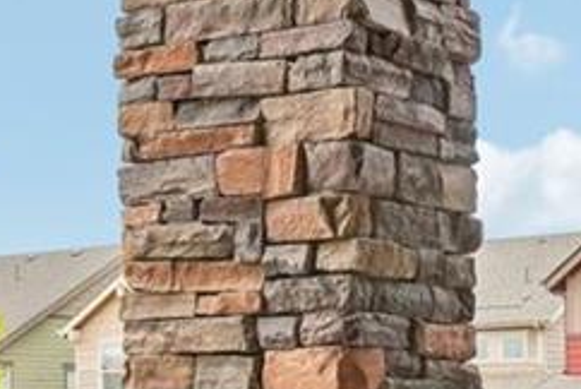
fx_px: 1600
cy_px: 459
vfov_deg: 13.5
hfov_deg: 19.8
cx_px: -29
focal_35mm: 99
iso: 400
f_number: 8
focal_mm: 10
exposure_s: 1/320
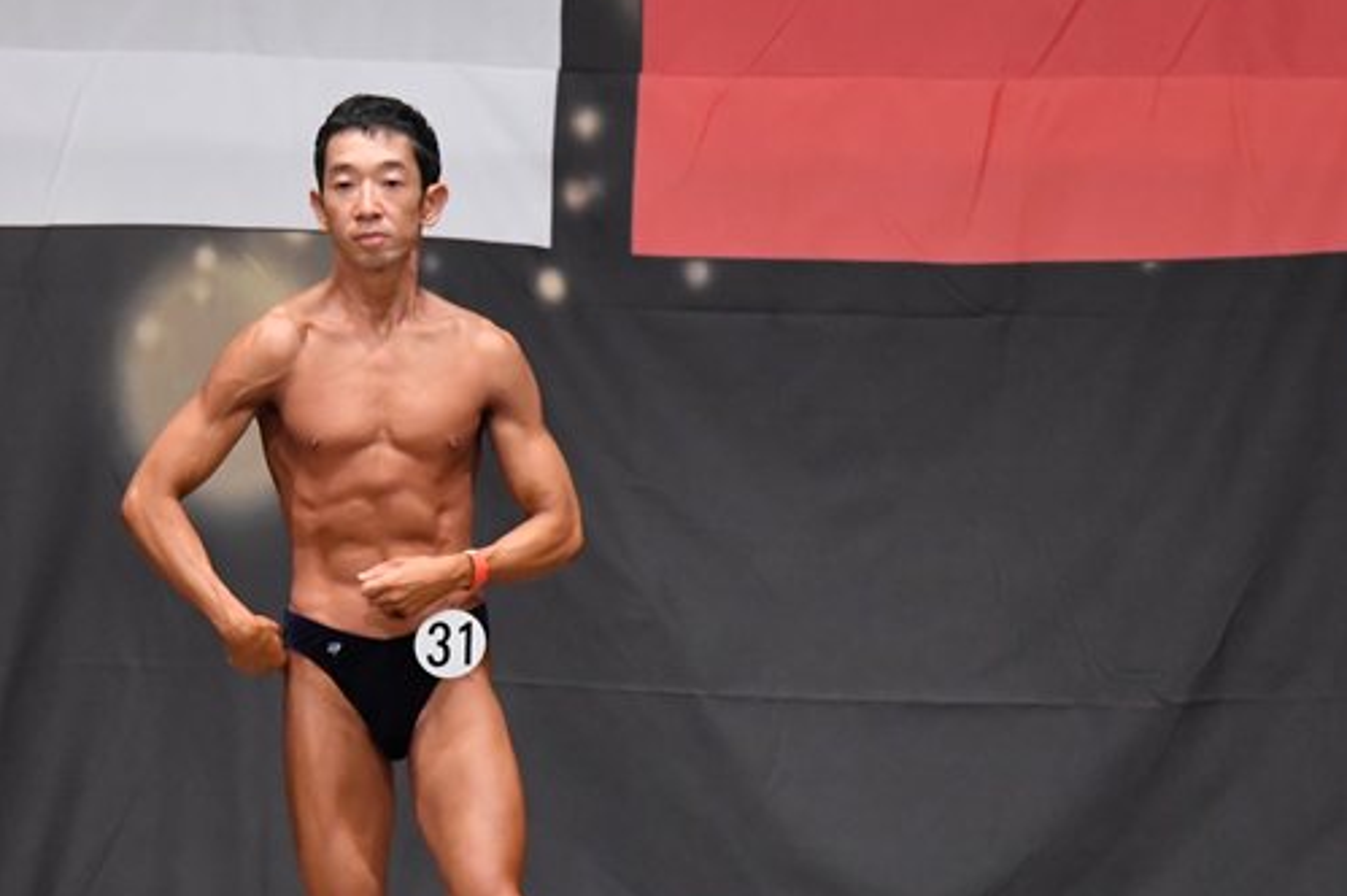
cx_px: 436
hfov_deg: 6.1
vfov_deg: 4.1
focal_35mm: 337
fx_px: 12601
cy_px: 672
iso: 6400
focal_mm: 145
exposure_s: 1/400
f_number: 5.6
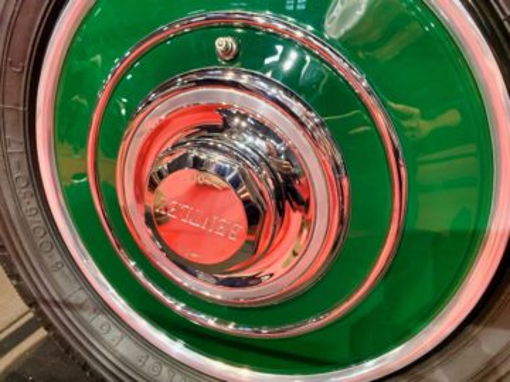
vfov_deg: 53.1
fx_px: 383
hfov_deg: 67.3
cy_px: 191
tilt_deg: -15.4
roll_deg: +3.9
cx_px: 255
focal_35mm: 26
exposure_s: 1/25
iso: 320
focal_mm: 4.25
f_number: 1.8
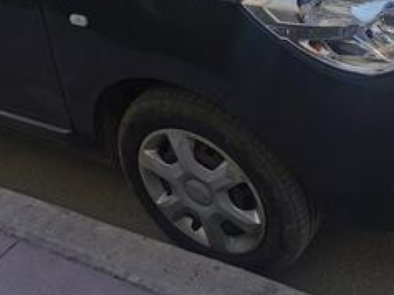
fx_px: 841
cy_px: -36
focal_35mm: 74
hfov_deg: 26.1
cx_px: 119
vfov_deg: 19.0
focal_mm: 5.56
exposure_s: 1/1214
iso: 50
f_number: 1.6
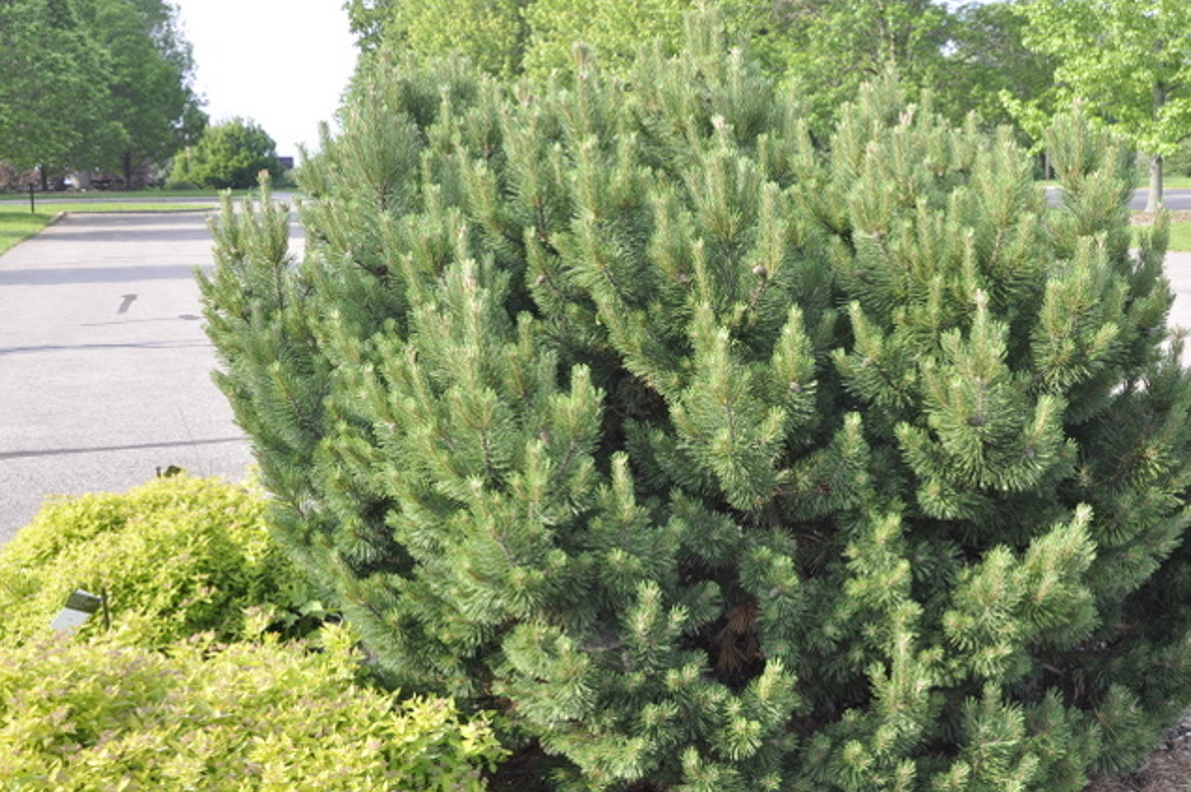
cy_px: 346
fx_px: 1310
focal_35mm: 40
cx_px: 732
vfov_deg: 33.6
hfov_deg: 48.5
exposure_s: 1/100
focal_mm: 21
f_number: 10
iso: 200
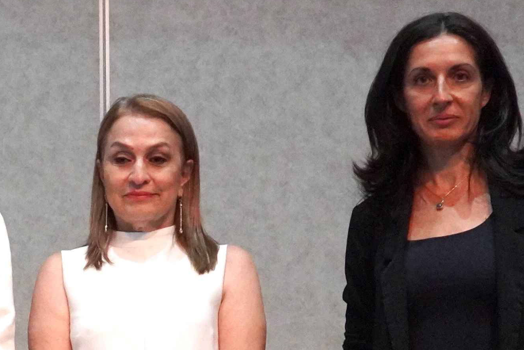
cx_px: 46
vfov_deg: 12.2
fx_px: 1610
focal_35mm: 111
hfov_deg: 18.2
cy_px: 360
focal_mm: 23
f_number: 4
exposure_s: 1/100
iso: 6400
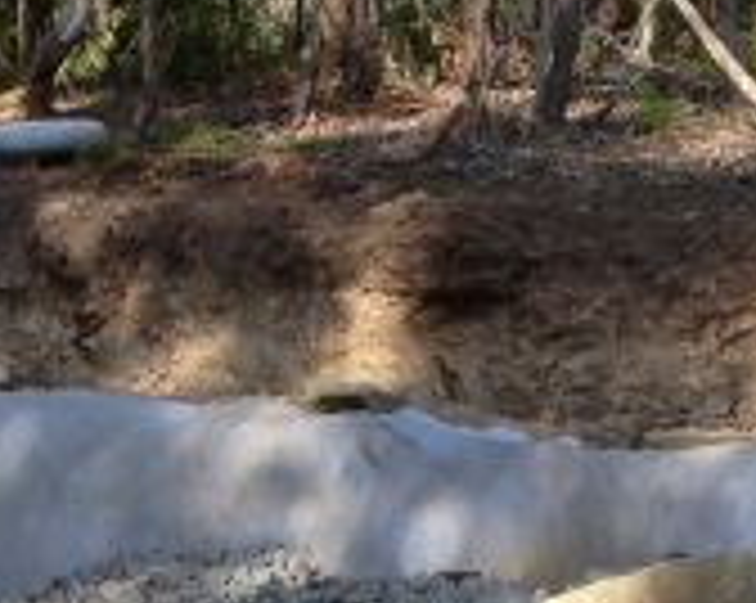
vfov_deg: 9.4
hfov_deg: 11.8
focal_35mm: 163
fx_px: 3643
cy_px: 666
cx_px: 356
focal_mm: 4.28
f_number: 2.4
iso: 50
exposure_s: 1/849
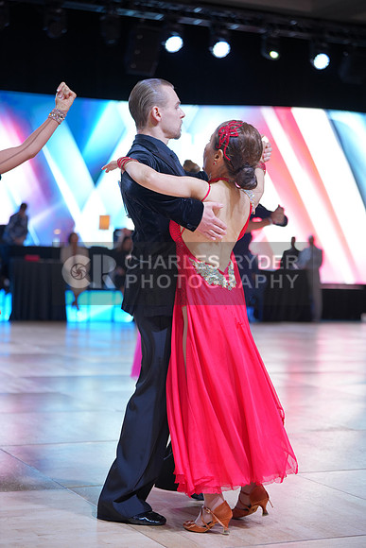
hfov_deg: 19.5
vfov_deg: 28.8
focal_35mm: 70
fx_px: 1067
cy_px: 274
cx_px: 183
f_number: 2.8
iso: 500
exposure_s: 1/400
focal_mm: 70
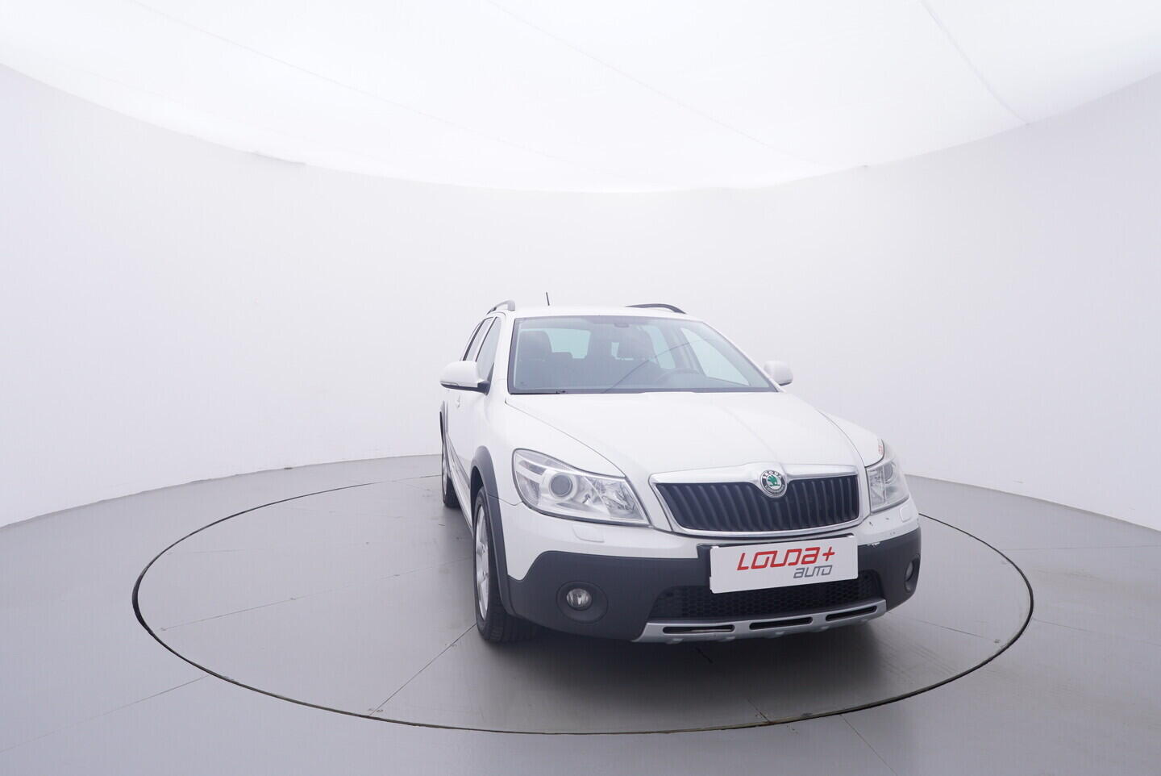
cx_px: 580
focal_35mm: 22
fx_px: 726
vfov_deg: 56.2
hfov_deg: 77.3
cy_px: 388
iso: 200
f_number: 5
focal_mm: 15
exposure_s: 1/80
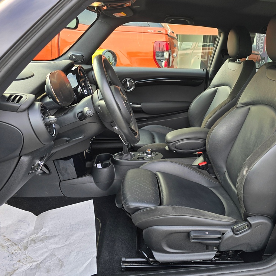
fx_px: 253
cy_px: 136
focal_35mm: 28
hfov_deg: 56.5
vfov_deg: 57.3
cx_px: 176
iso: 80
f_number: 1.7
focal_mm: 6.3
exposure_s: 1/180
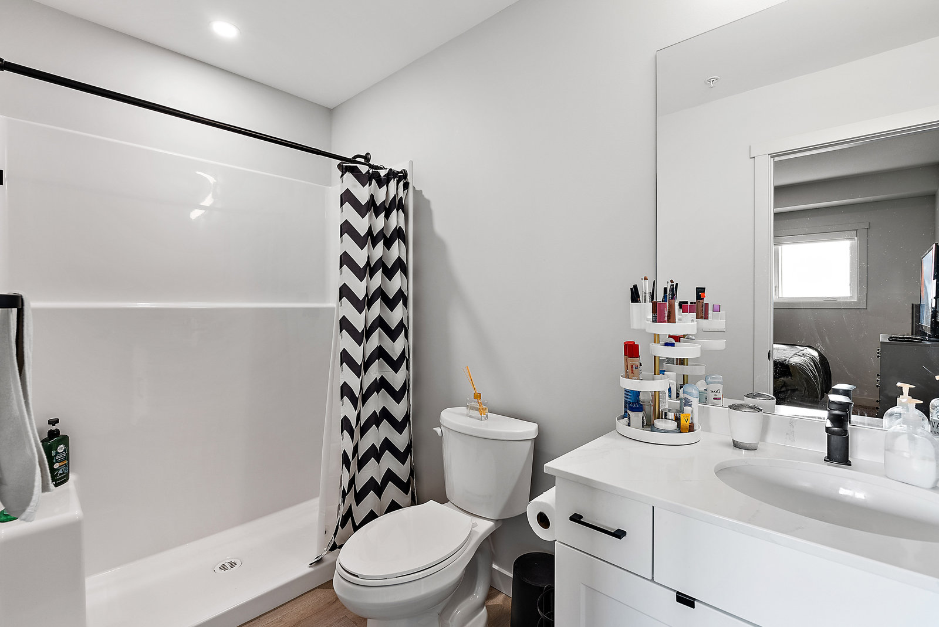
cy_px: 314
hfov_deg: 96.7
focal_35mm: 16
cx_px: 470
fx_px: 418
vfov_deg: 73.8
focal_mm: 16
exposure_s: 1/4
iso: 320
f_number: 7.1
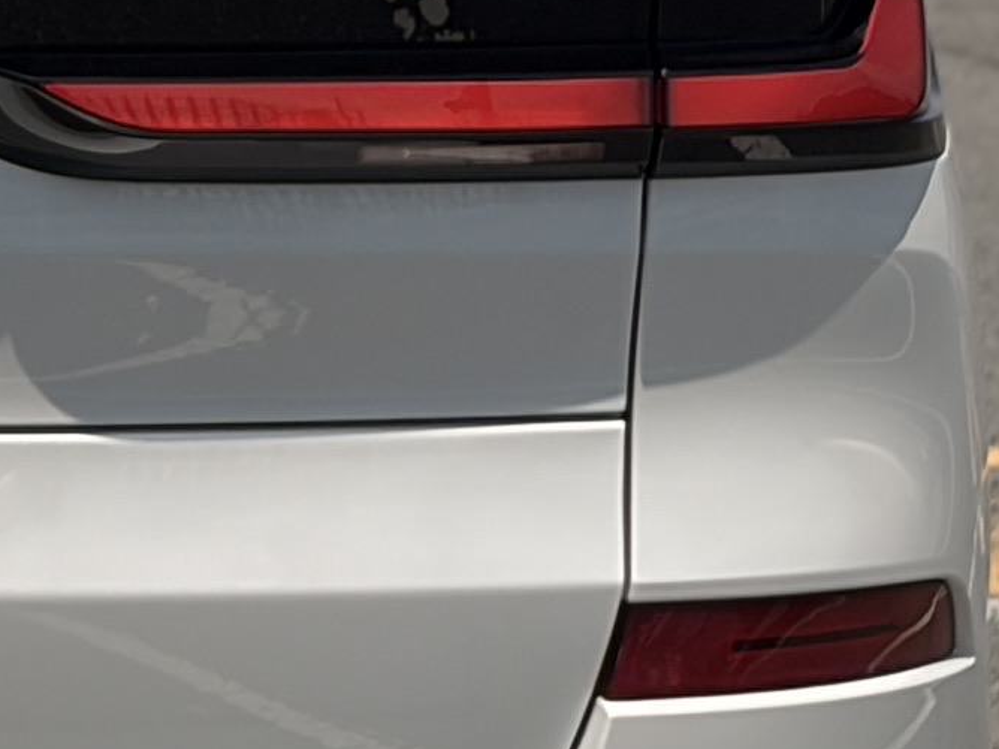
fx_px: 9062
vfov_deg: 4.7
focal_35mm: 314
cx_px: -651
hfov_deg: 6.2
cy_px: 254
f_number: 1.6
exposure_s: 1/5348
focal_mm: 5.96
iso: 40
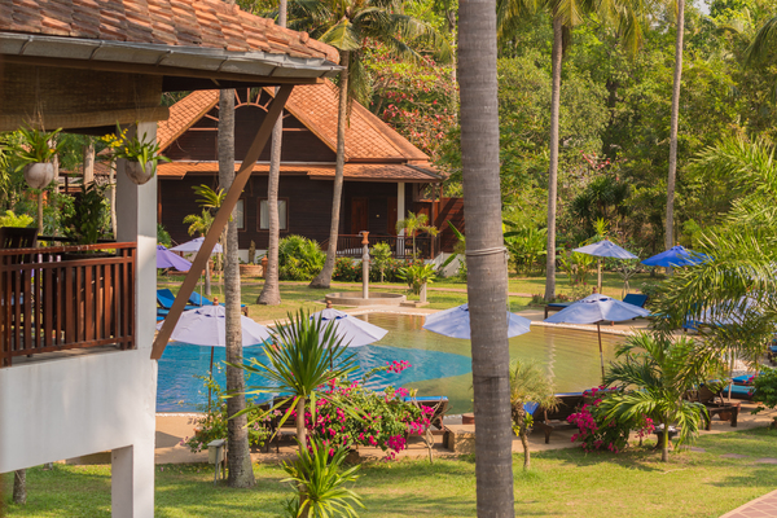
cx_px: 388
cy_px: 259
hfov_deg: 28.8
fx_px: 1511
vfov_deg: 19.5
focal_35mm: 70
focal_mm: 70
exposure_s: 1/80
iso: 100
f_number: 6.3
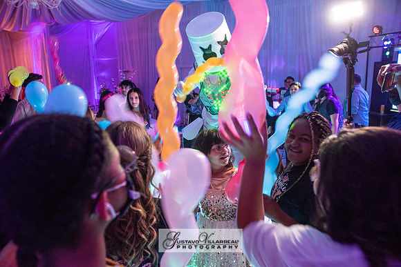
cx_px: 200
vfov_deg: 53.2
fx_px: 267
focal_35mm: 24
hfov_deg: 73.7
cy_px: 134
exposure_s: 1/60
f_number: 4
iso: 1250
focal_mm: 24
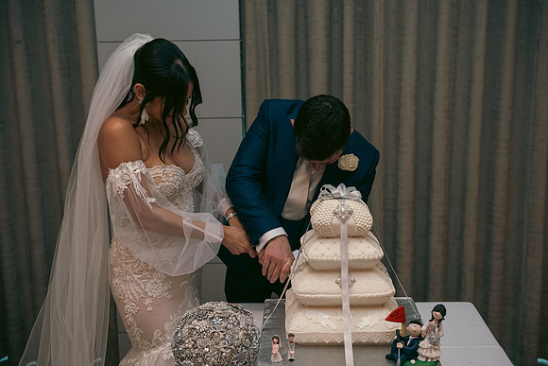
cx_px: 274
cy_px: 183
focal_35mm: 45
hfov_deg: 43.6
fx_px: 685
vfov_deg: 29.9
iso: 800
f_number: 3.5
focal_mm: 45
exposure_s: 1/160
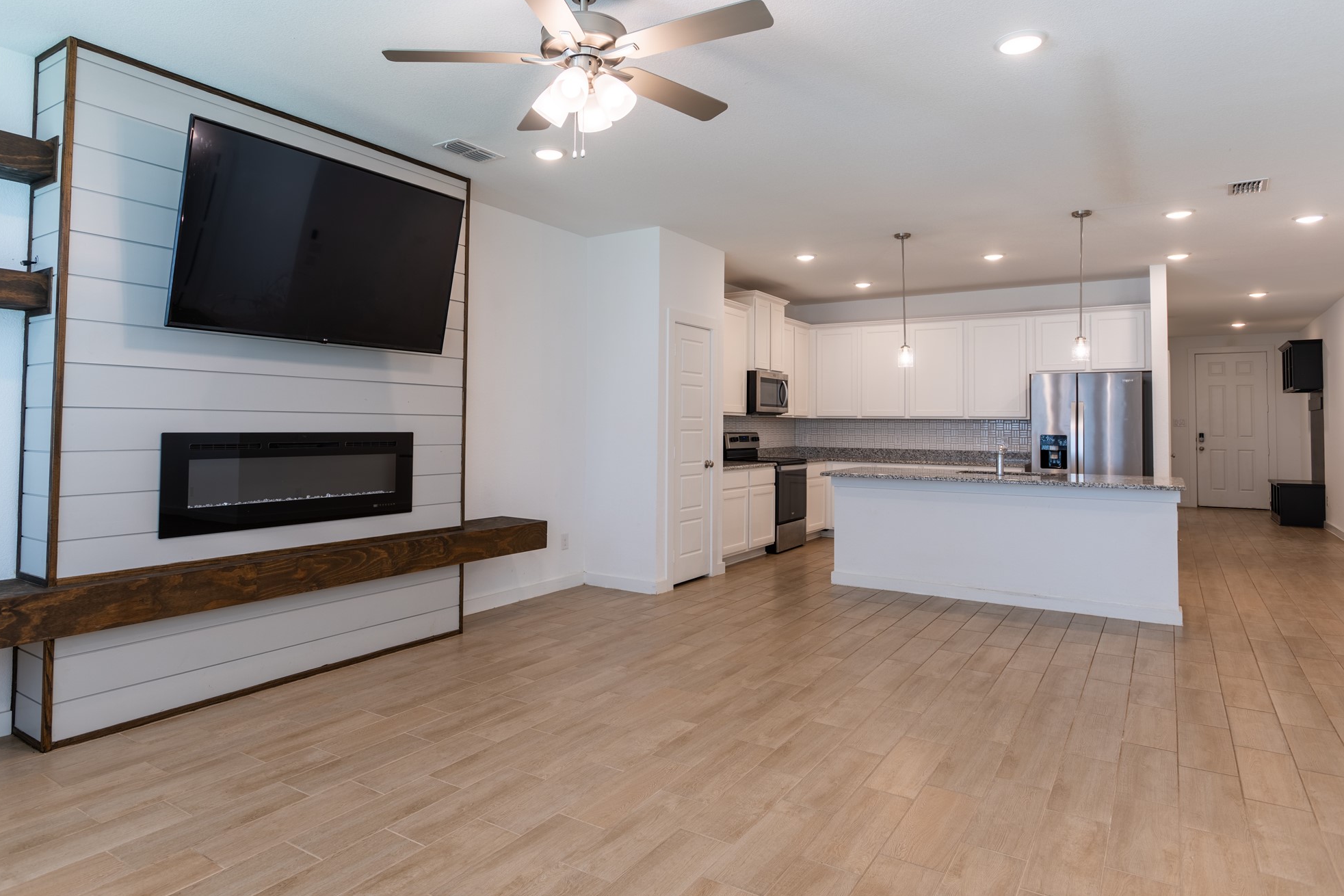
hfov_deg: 81.1
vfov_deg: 59.4
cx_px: 625
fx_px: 784
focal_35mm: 21
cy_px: 404
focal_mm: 19
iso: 64
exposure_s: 1/60
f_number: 6.3
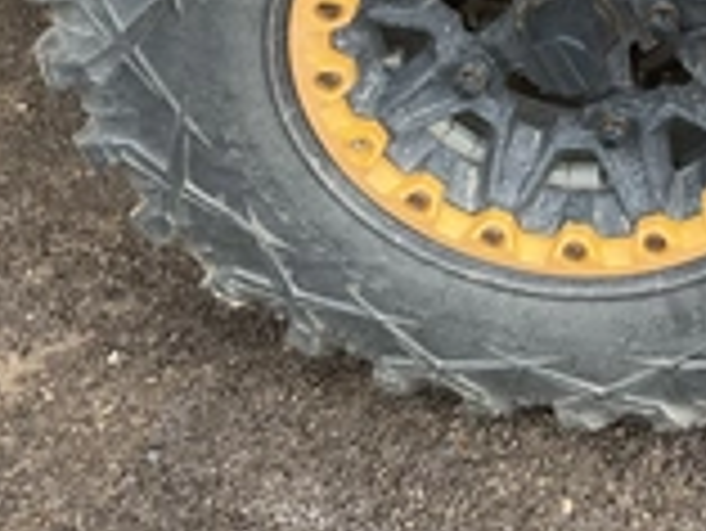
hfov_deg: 25.2
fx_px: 1510
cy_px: -14
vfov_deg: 19.3
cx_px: 684
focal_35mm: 74
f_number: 1.8
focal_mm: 3
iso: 20
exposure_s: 1/122
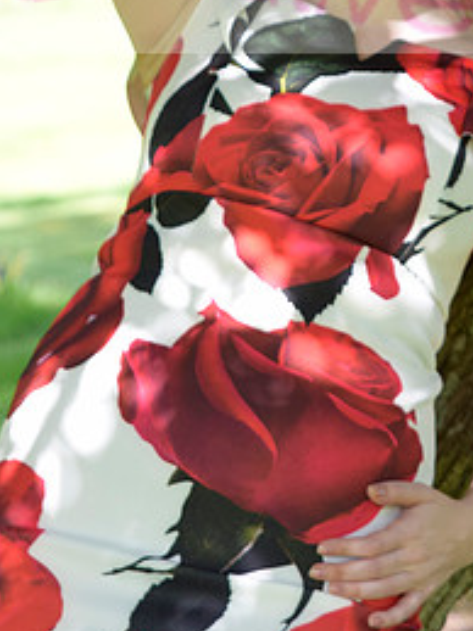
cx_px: 391
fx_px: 4121
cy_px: -12
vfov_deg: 8.7
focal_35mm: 226
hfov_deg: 6.6
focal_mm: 70
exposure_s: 1/400
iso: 400
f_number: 5
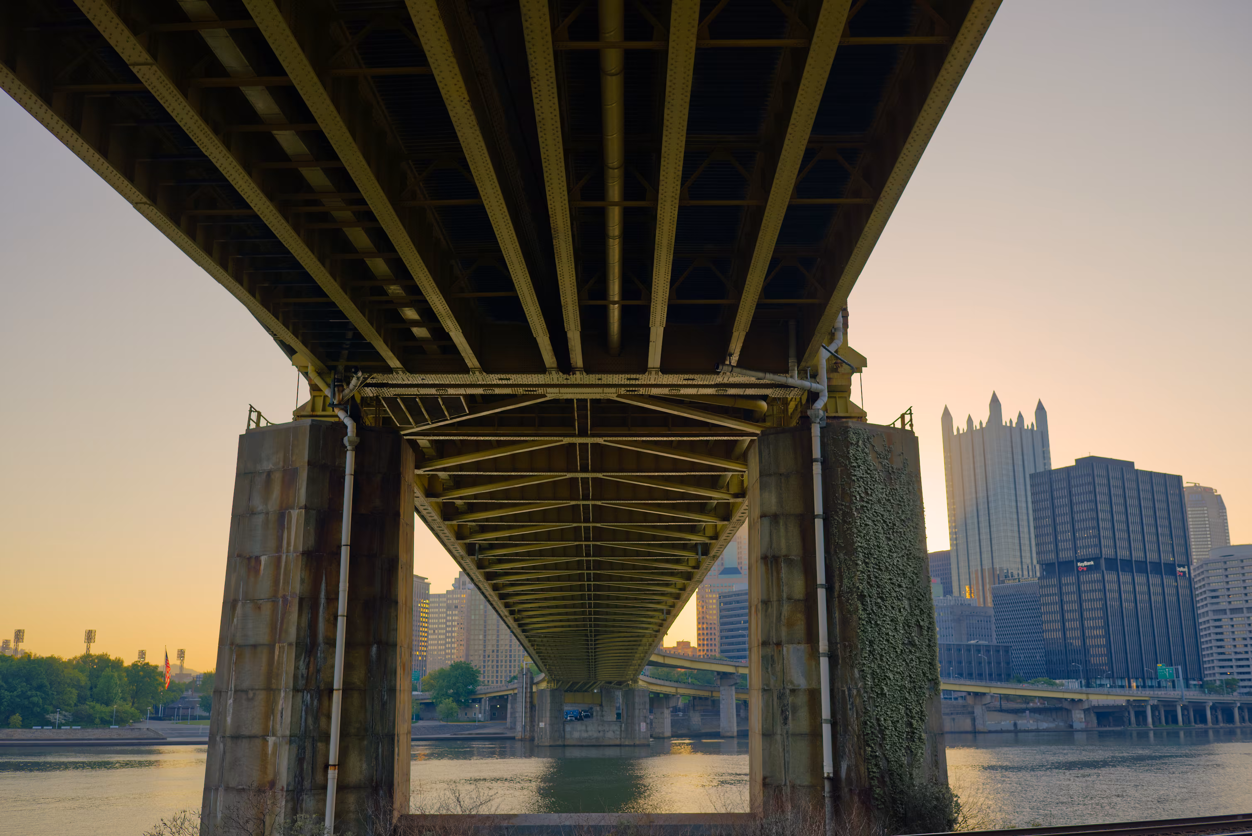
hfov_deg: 54.4
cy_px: 418
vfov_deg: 37.9
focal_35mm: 35
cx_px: 626
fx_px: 1218
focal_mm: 35
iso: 100
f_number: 4
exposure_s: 1/500
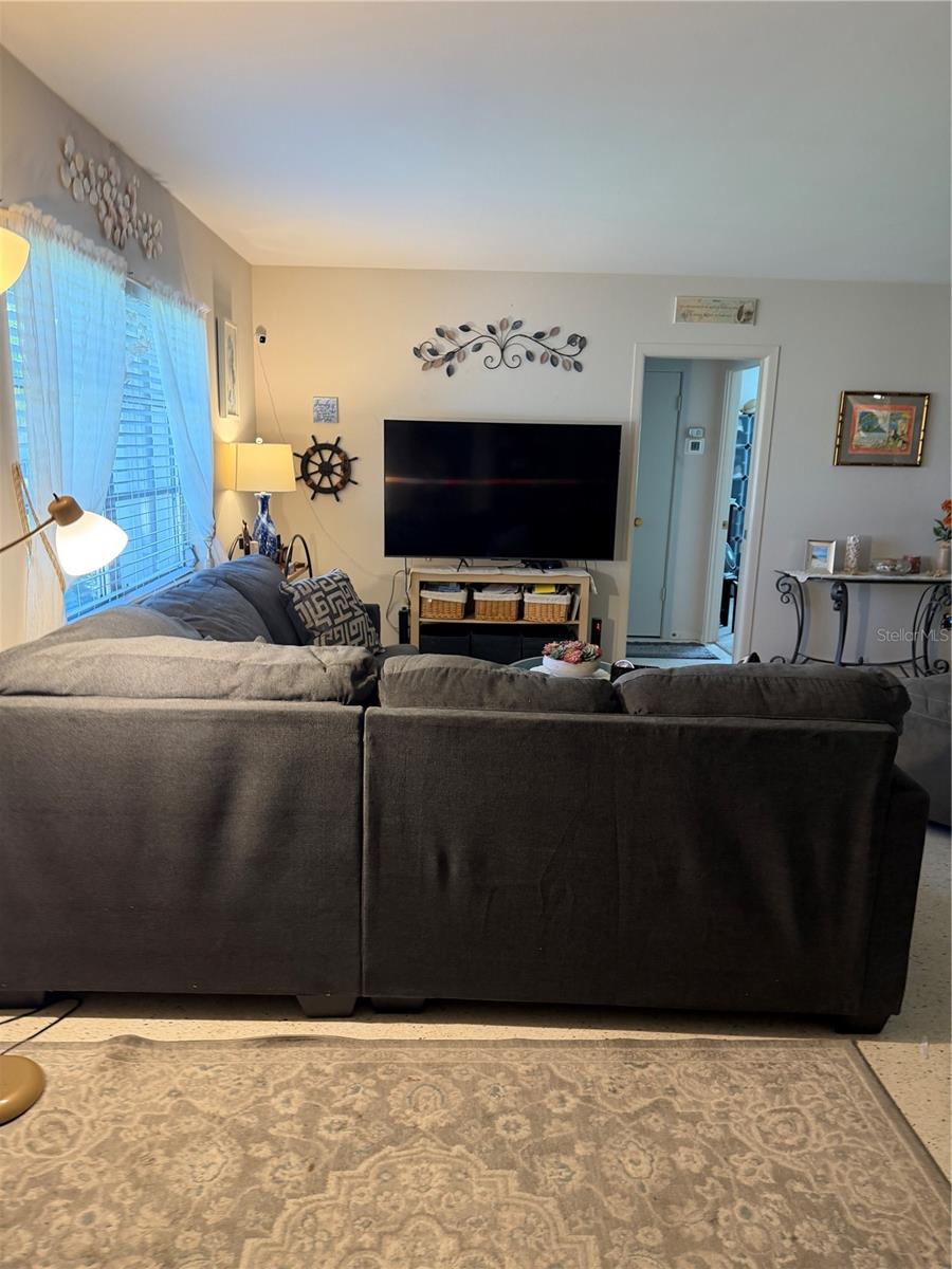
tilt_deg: -10.9
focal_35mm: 24
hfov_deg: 56.8
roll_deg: -2.6
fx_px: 880
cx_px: 476
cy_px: 634
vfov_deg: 71.6
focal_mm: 6.76
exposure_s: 1/60
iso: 200
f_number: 1.78
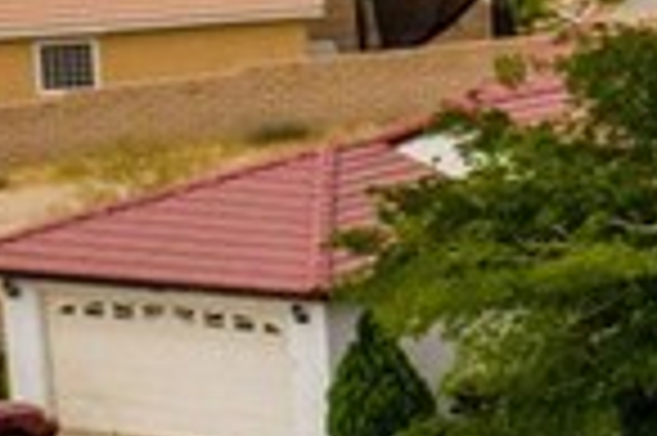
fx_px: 3573
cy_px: -13
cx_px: 2133
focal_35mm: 196
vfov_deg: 7.0
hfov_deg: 8.4
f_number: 5
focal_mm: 10.26
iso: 100
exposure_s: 1/200
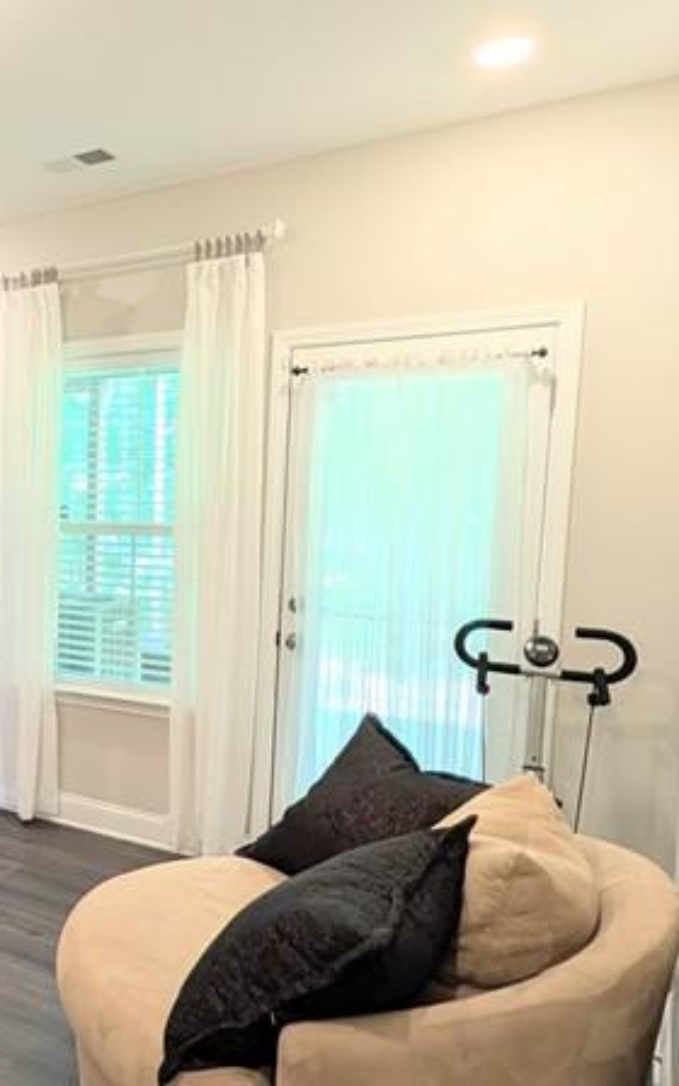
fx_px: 859
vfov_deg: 64.6
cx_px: -135
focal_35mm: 29
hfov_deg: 34.5
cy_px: 582
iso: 58
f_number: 1.7
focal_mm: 2.02
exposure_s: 1/60
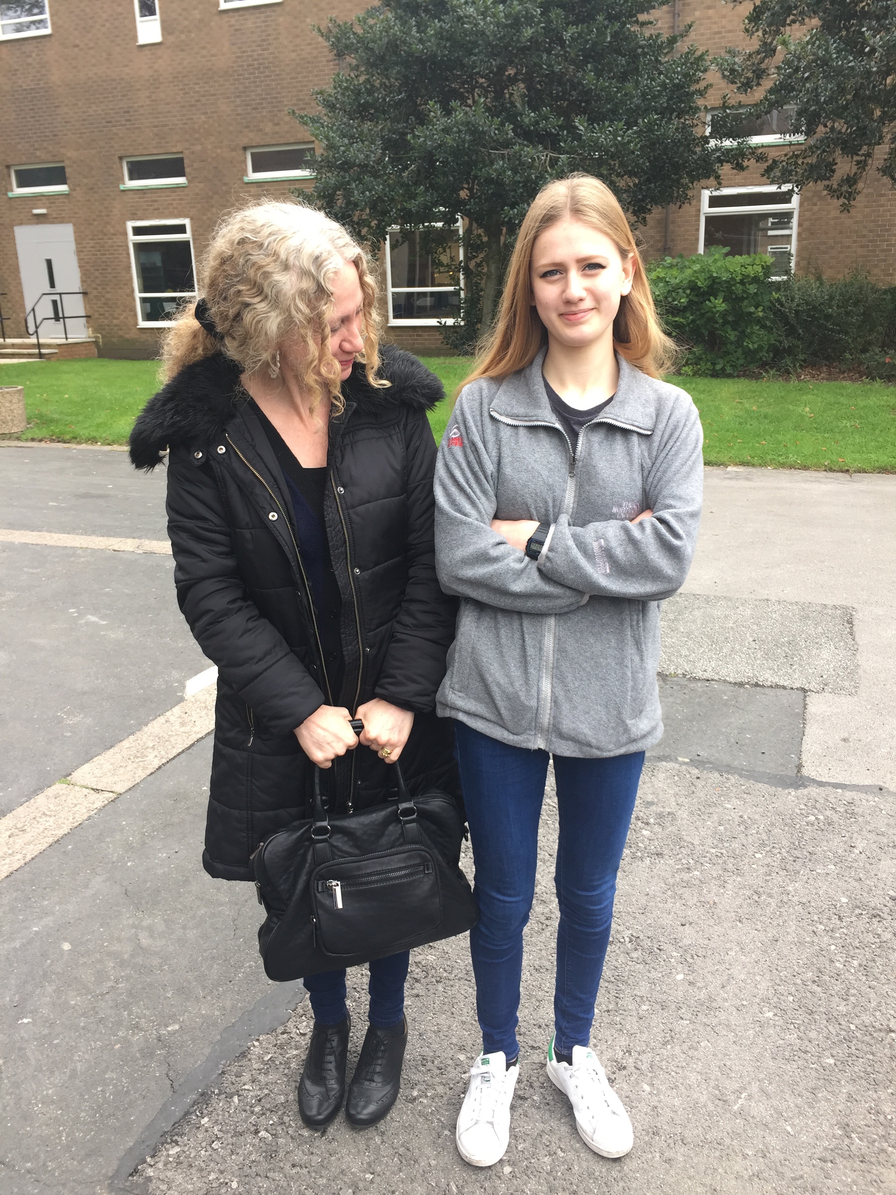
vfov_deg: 61.7
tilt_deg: -16.7
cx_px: 448
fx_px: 1001
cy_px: 598
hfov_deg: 48.2
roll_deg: +2.2
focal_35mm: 29
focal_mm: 4.15
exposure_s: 1/120
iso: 40
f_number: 2.2
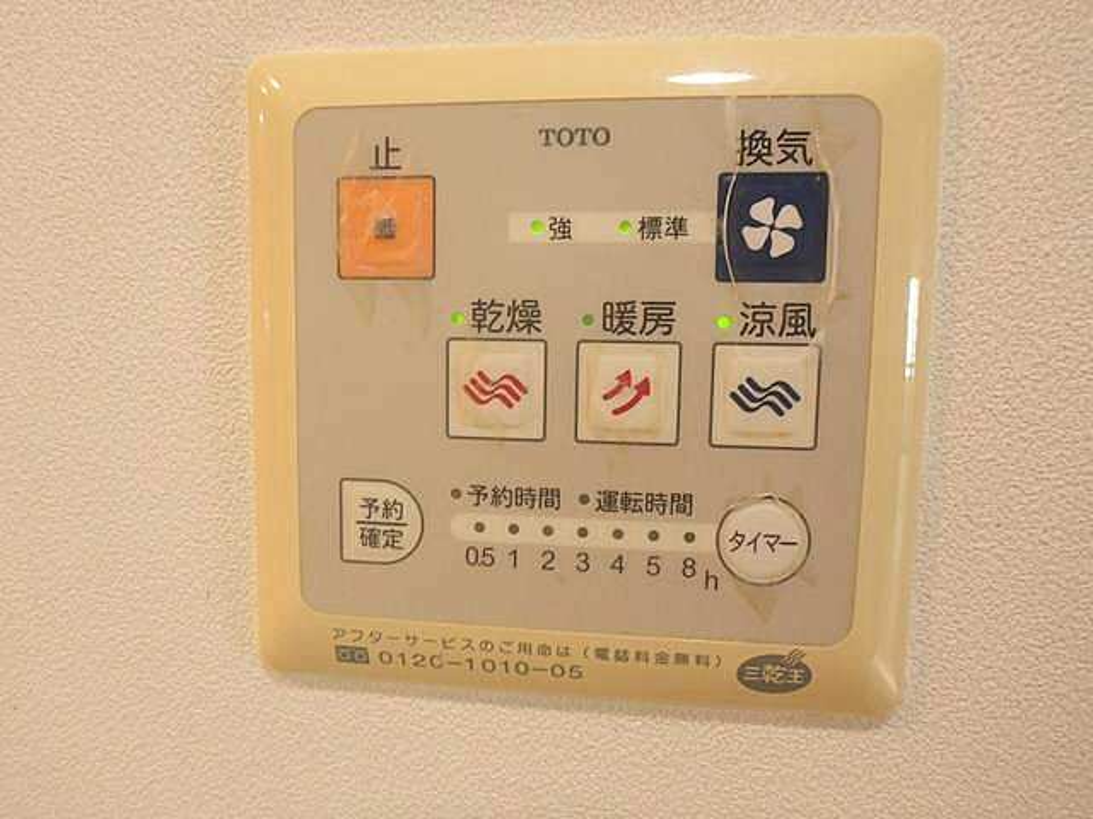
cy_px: 410
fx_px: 663
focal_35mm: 21
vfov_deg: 63.4
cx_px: 546
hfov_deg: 79.0
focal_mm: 3.7
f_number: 3.5
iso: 400
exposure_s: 1/30
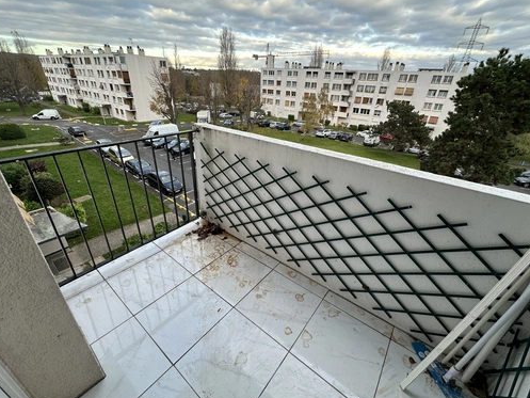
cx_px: 269
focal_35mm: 15
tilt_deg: -25.5
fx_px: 230
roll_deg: -3.3
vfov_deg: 81.7
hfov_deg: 98.2
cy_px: 191
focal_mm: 2.22
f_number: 2.2
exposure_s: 1/99
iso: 50
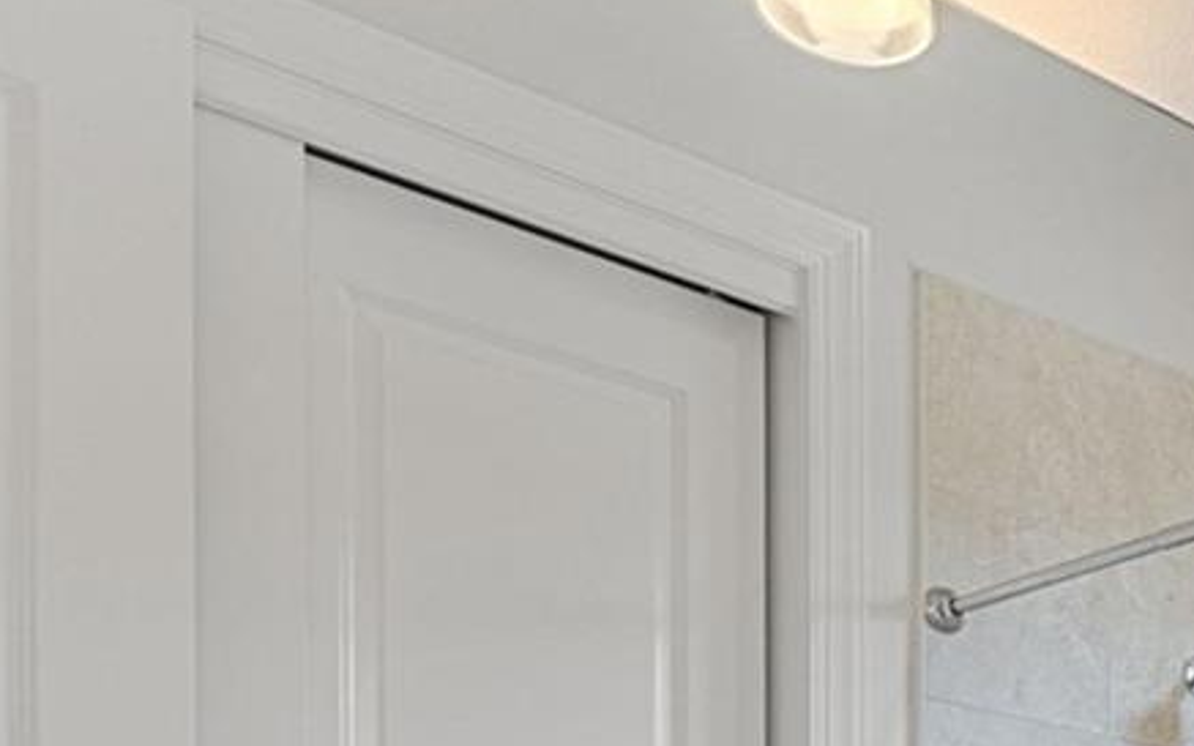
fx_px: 1822
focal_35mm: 56
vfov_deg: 19.3
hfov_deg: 27.3
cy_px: 1205
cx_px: 1716
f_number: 4.5
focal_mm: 10
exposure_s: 1/25
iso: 400
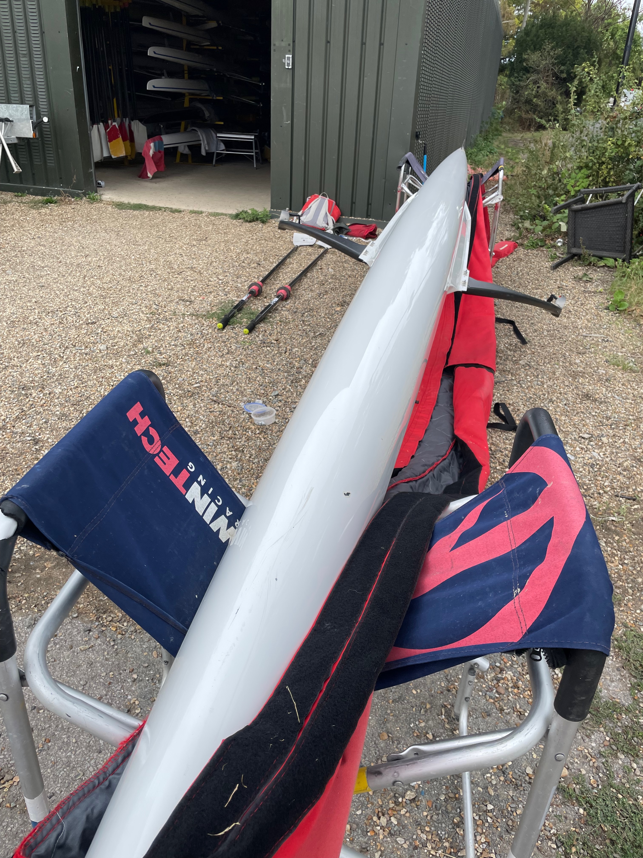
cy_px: 429
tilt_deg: -25.5
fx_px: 644
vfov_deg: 67.3
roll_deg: -3.6
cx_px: 322
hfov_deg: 53.1
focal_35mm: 26
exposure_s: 1/2353
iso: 32
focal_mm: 4.2
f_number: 1.6
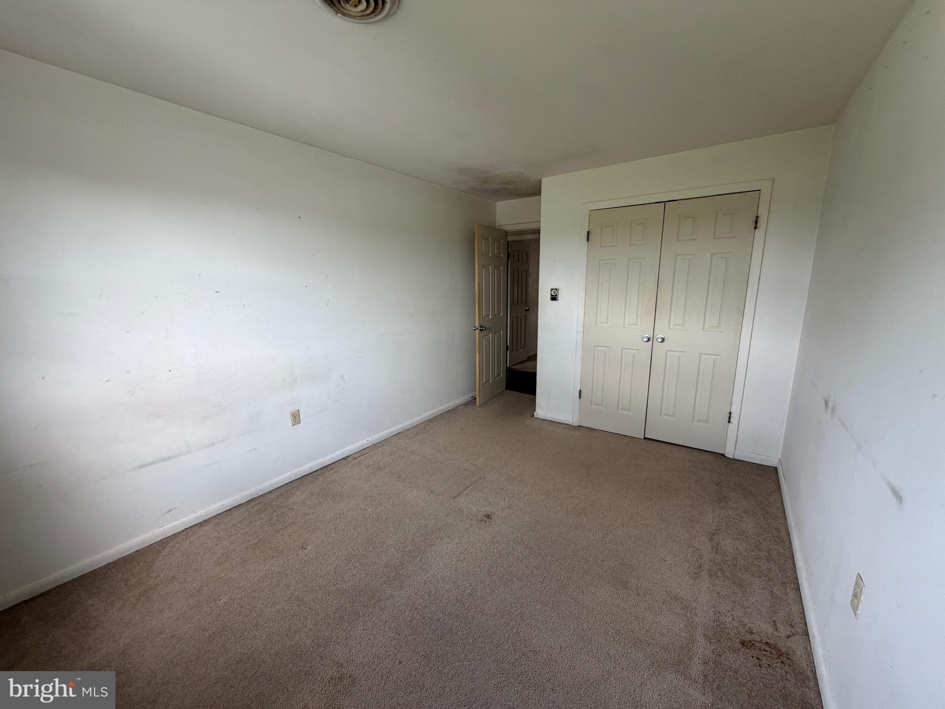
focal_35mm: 14
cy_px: 354
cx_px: 472
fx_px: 382
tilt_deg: -10.7
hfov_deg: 102.1
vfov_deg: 85.7
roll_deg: +1.0
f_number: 2.2
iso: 200
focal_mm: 2.22
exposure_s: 1/121
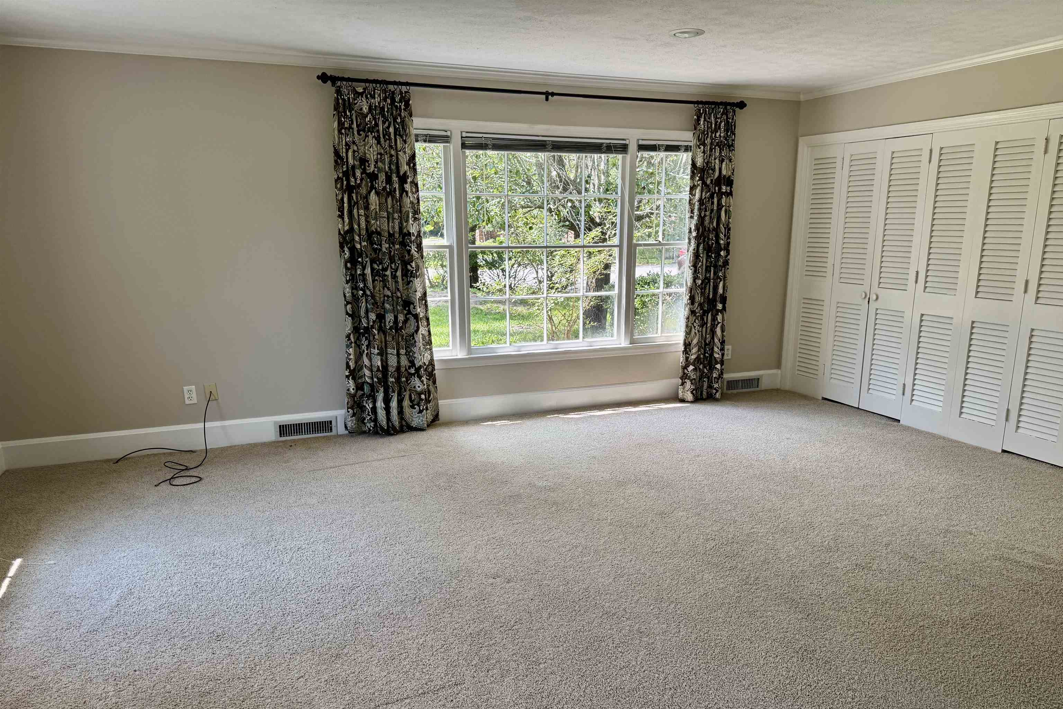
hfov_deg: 71.5
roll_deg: +0.8
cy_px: 399
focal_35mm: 25
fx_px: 738
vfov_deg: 51.2
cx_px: 532
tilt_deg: -14.0
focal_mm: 6.76
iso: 80
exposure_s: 1/464
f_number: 1.78
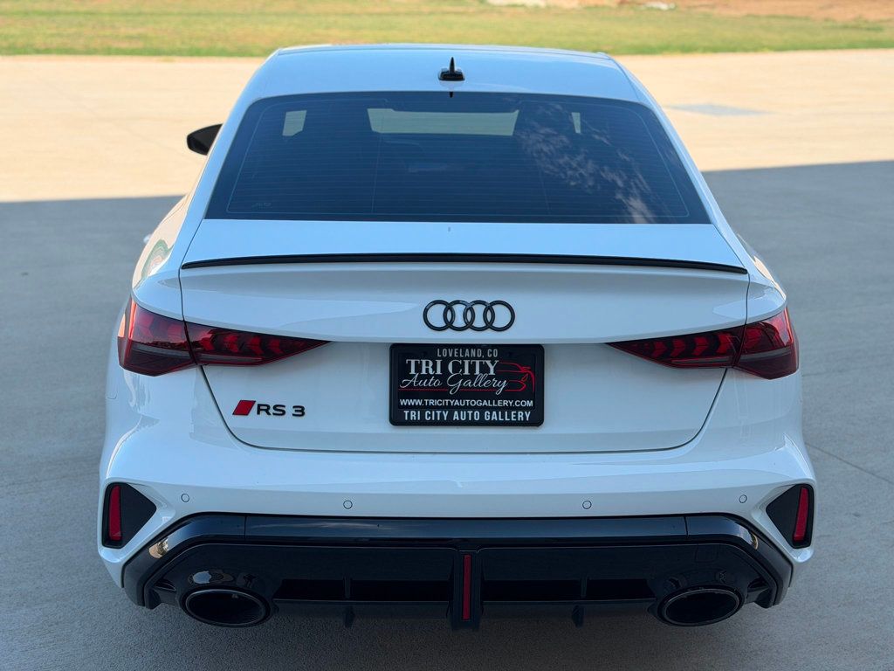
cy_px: 336
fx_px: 1240
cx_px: 447
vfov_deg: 30.3
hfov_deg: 39.7
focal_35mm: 48
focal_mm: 6.76
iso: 64
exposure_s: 1/1575
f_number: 1.78
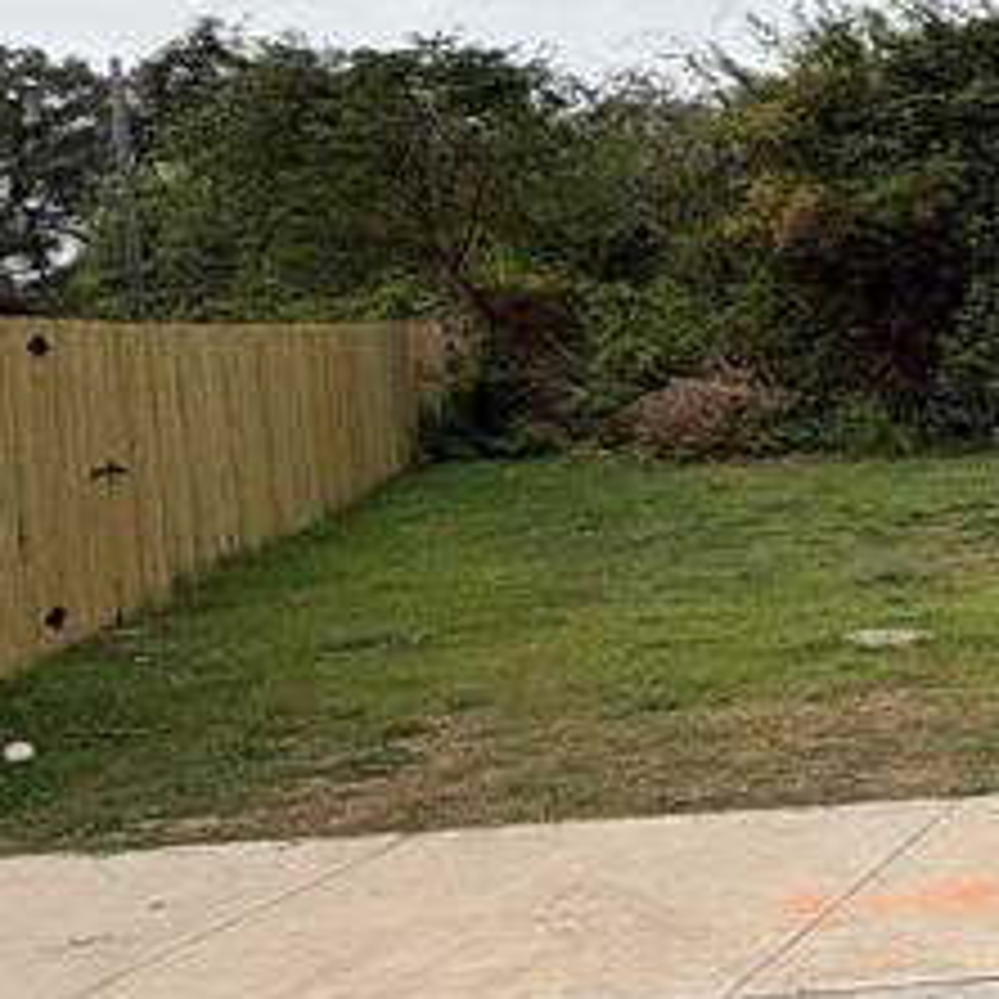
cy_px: 464
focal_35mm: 57
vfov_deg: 30.0
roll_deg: +1.5
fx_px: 1861
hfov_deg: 19.8
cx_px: 1899
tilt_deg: -3.4
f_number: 2.2
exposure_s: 1/502
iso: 64
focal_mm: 2.22
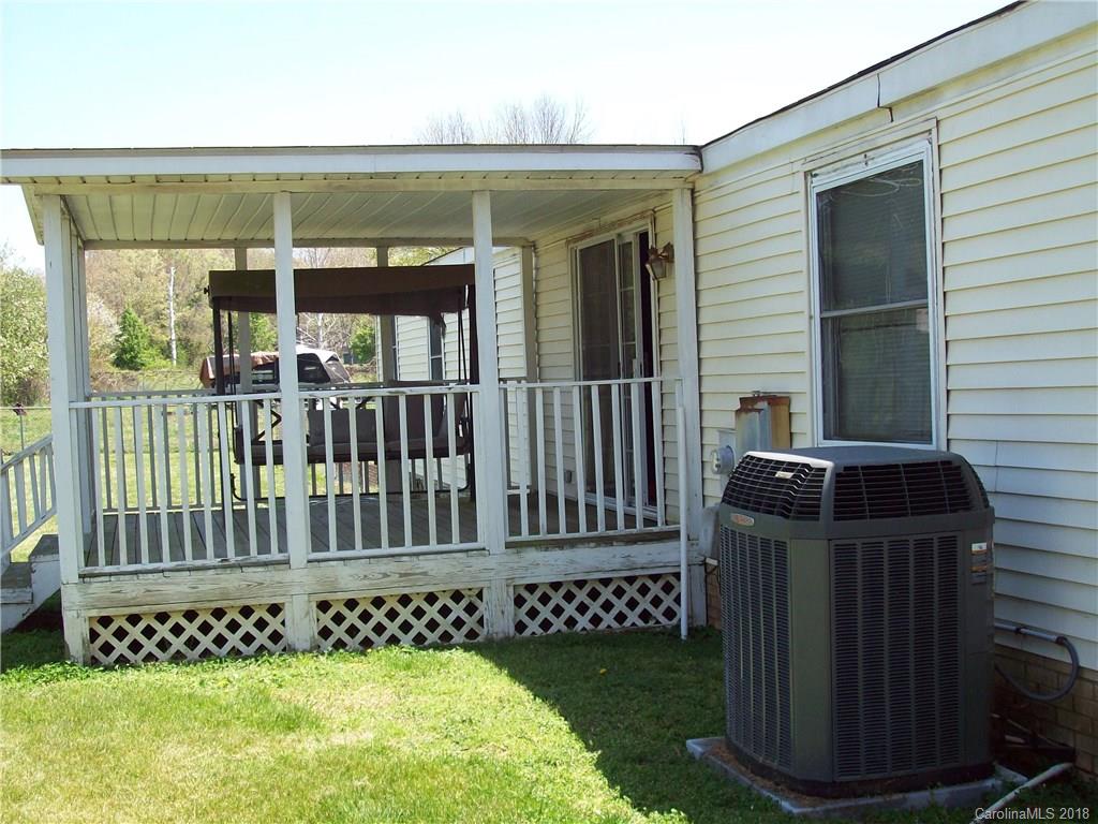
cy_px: 412
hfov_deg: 42.1
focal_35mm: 45
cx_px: 549
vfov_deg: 32.2
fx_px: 1427
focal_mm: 7.6
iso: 80
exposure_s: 1/399
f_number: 3
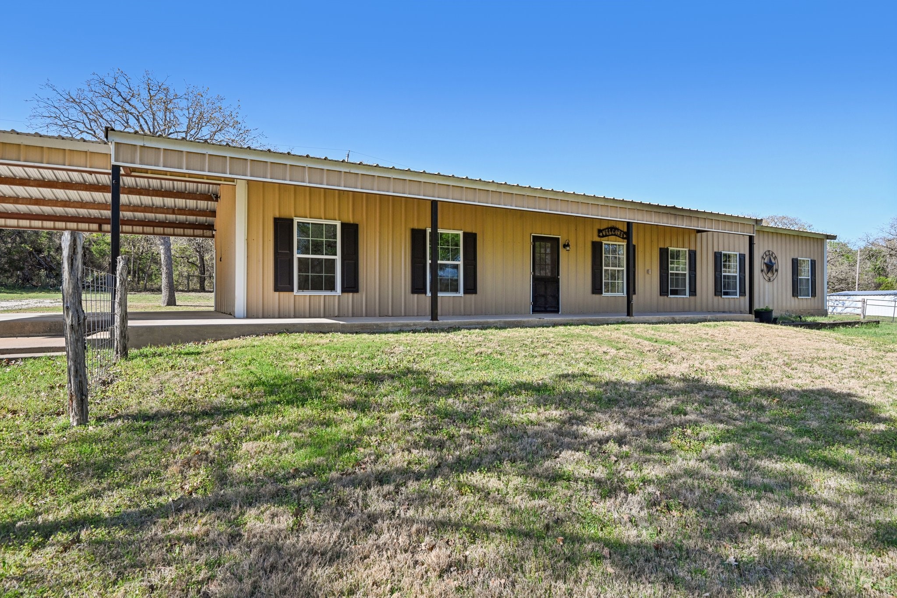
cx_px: 448
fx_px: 473
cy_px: 299
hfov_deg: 86.9
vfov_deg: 64.5
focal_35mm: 19
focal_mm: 19
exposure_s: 1/500
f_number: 8
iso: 400
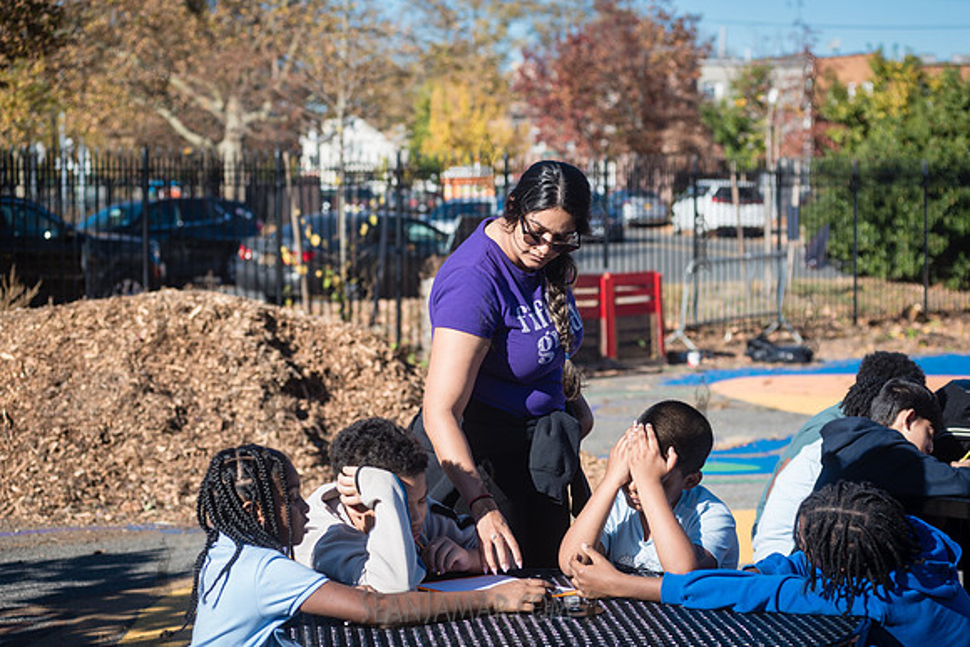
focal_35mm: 80
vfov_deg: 17.1
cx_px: 485
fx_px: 2156
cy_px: 324
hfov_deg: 25.4
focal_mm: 80
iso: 100
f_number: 4.5
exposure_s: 1/500
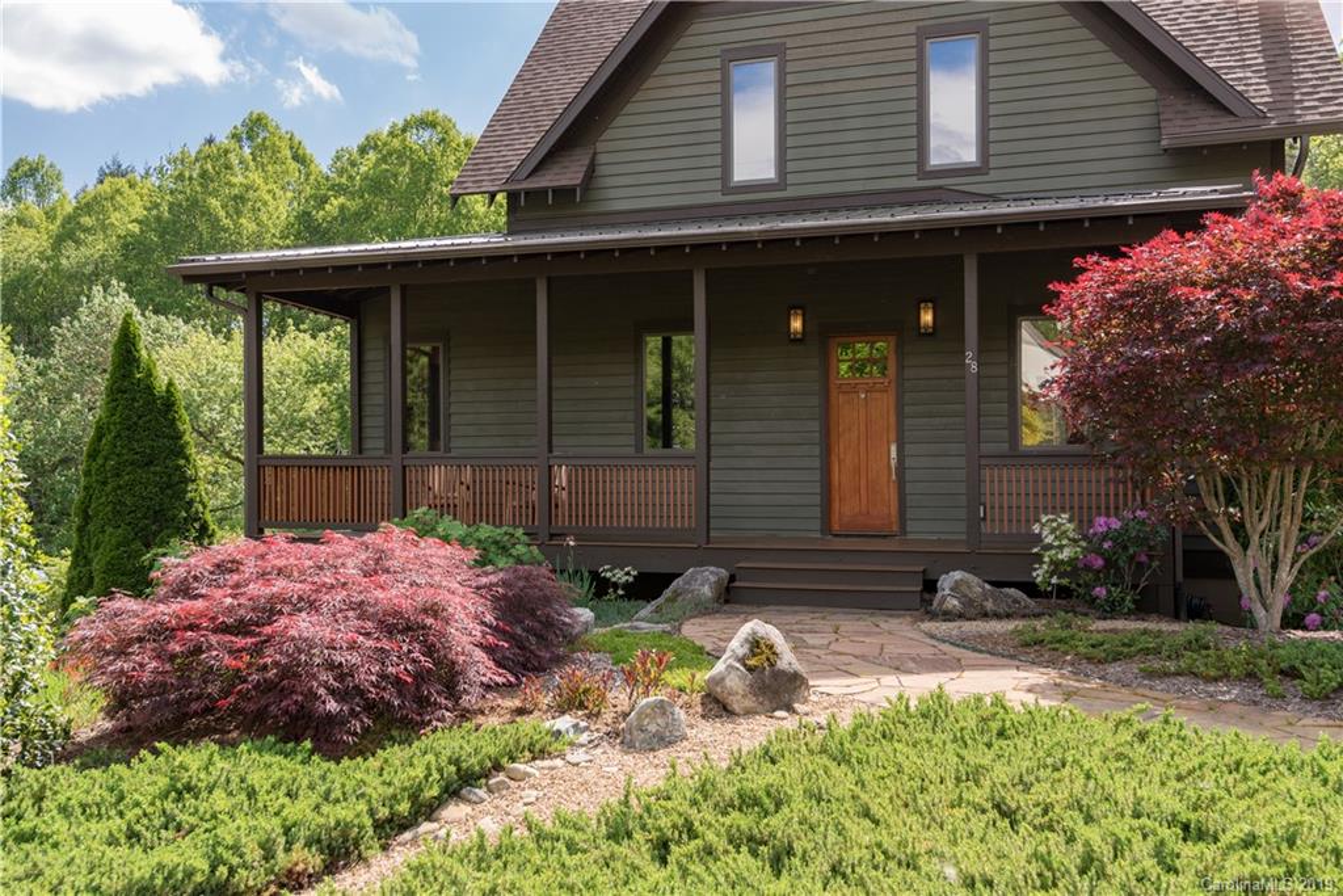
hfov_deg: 61.9
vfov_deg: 43.6
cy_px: 448
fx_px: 1119
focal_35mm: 30
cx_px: 672
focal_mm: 30
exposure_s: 1/400
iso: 200
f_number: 6.3
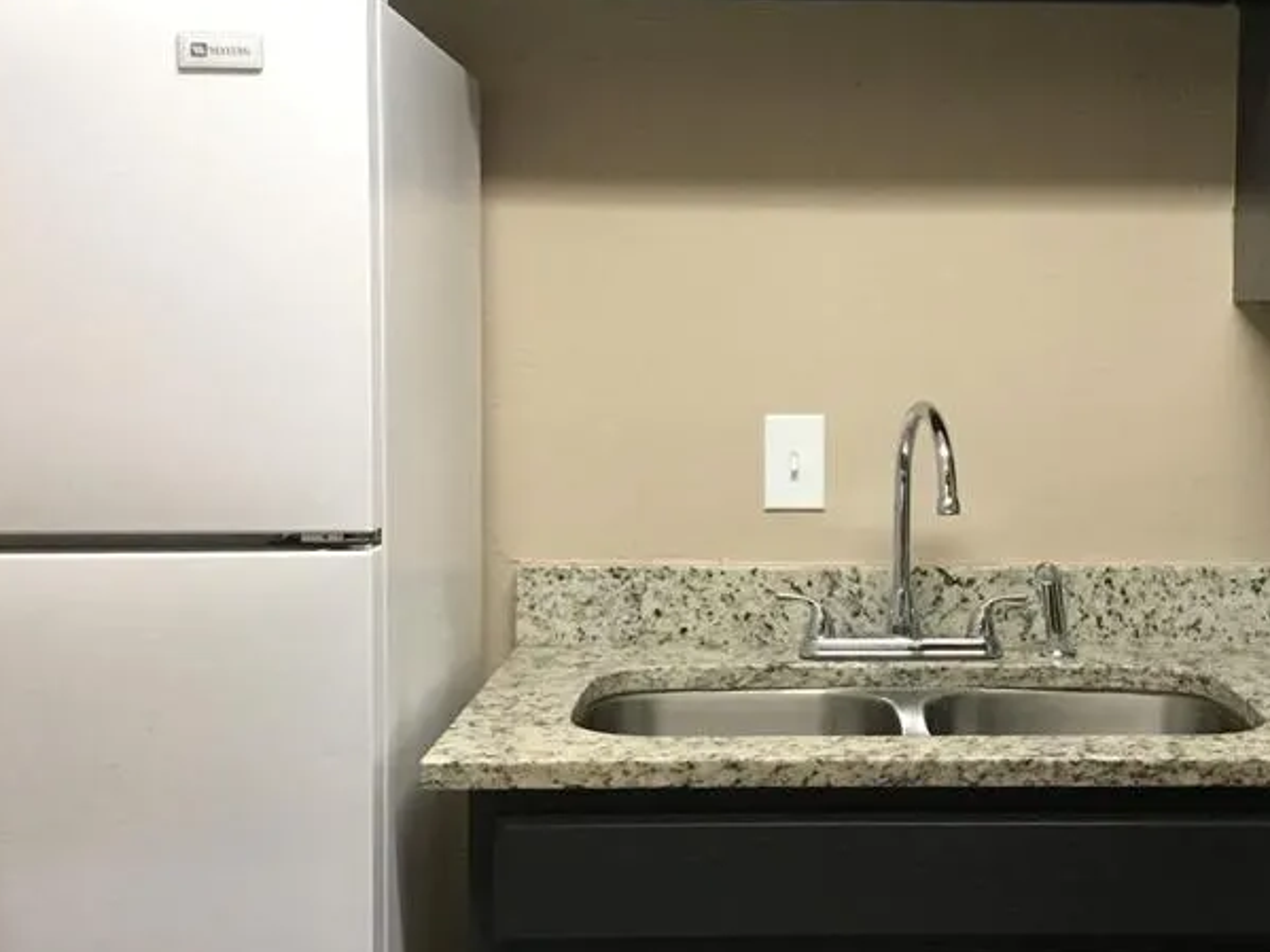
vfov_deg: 27.5
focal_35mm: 53
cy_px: 422
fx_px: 1944
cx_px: 890
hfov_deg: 35.7
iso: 160
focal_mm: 3.3
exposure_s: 1/30
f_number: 2.4
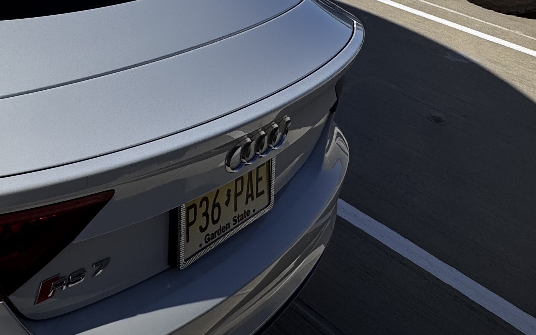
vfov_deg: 29.9
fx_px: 599
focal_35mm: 41
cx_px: -35
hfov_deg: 40.3
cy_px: 34
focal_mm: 2.22
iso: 50
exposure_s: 1/3106
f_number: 2.2
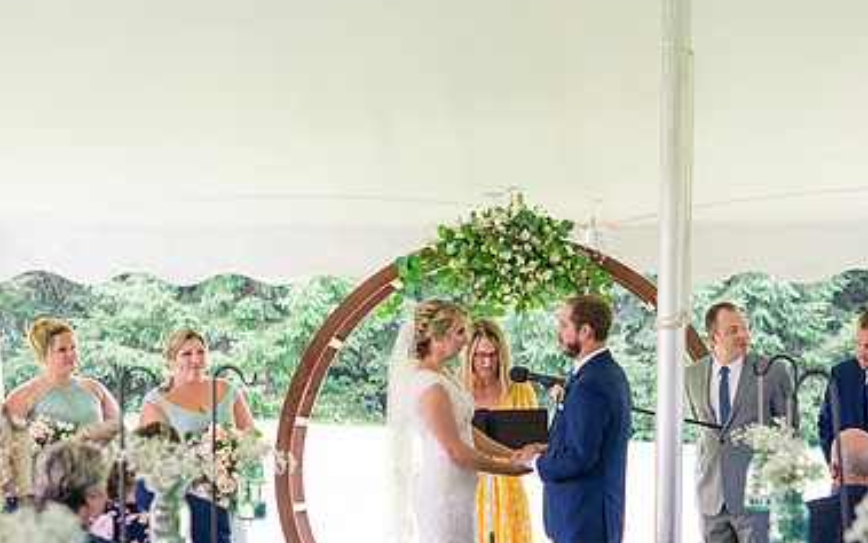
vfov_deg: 9.6
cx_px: 469
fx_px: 3218
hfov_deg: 15.4
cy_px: 407
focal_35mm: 136
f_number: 3.2
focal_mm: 85
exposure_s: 1/250
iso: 500
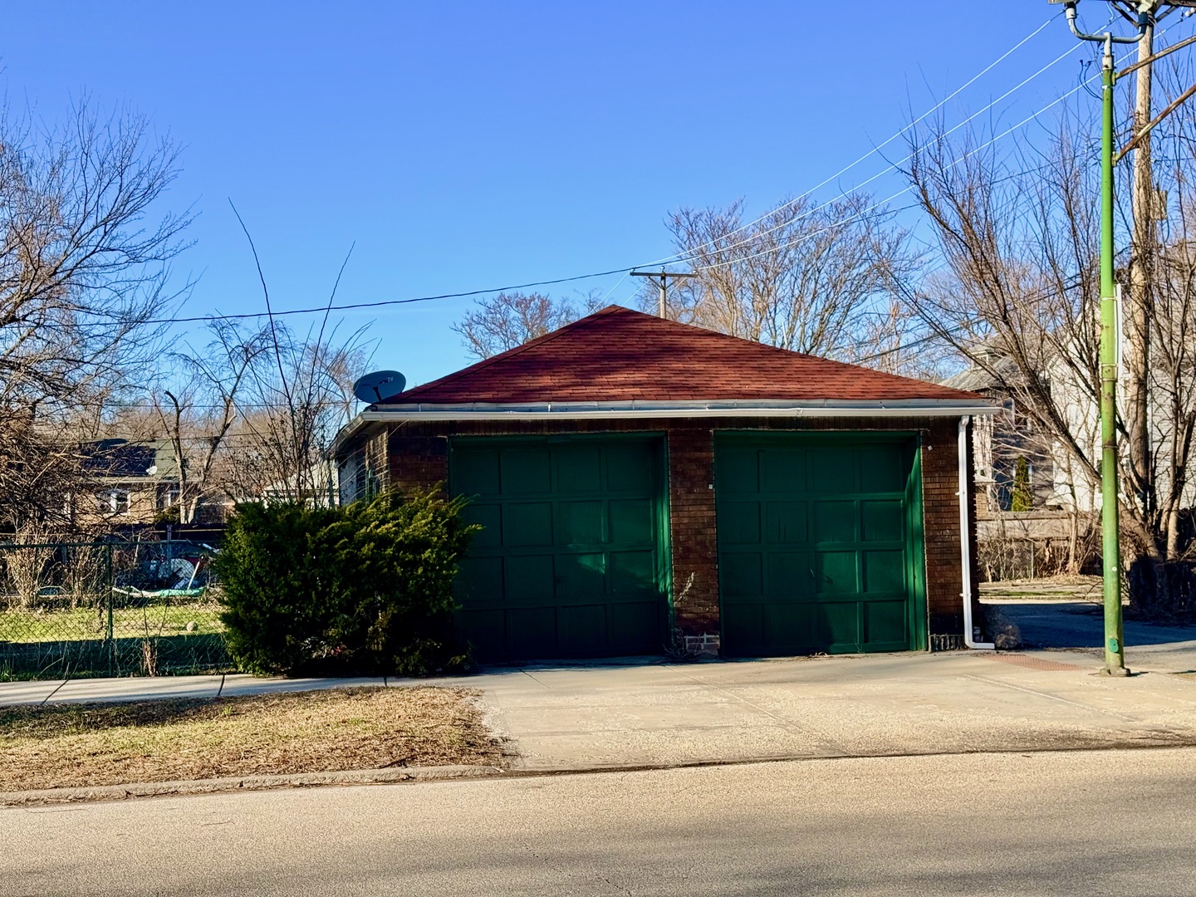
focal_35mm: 48
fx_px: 1658
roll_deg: +1.0
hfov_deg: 39.7
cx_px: 598
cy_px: 448
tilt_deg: +2.8
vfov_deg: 30.3
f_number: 1.78
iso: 64
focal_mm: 6.76
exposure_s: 1/3096
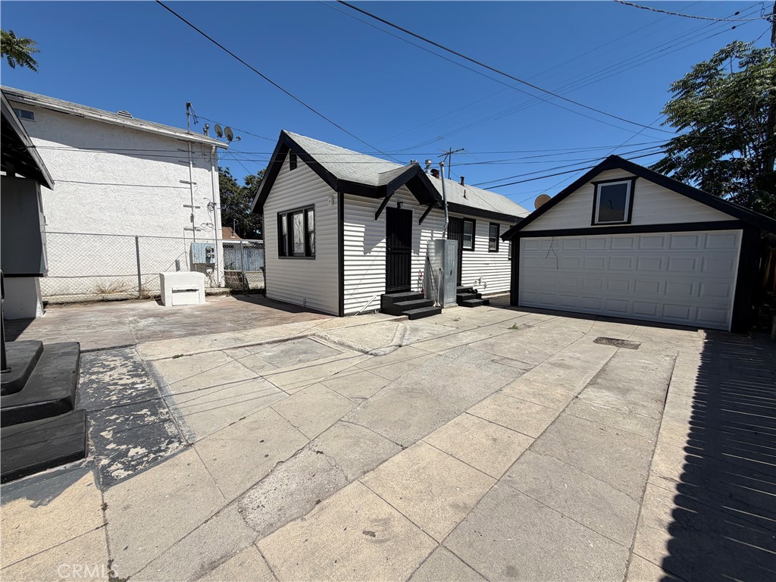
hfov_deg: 102.1
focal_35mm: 14
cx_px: 388
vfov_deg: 85.7
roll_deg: -0.3
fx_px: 314
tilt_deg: -6.4
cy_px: 291
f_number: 2.2
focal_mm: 2.22
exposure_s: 1/1259
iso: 20
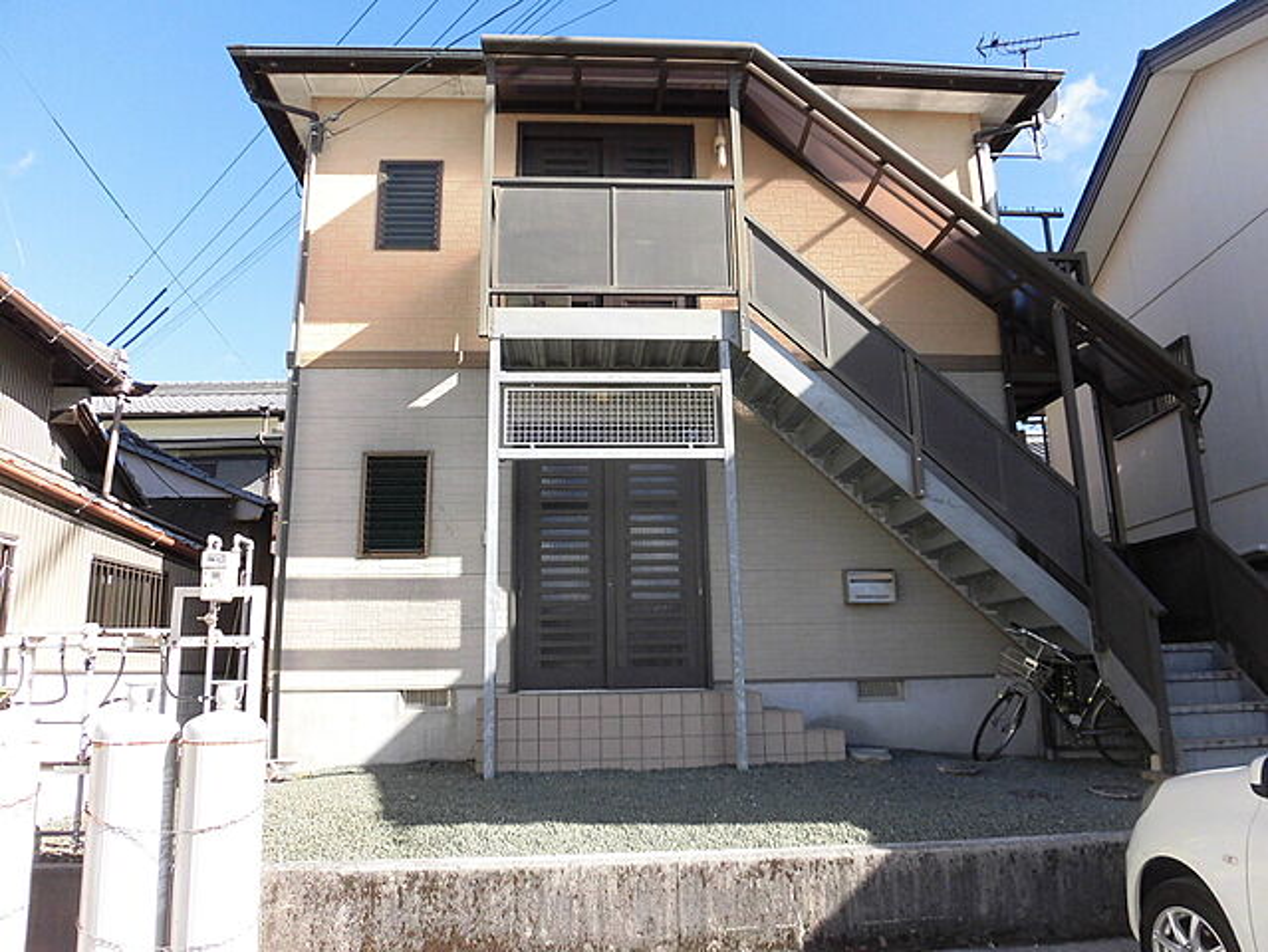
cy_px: 476
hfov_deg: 71.6
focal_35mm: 24
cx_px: 634
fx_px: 880
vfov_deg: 56.9
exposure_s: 1/640
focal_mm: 4.3
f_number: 3.1
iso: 100
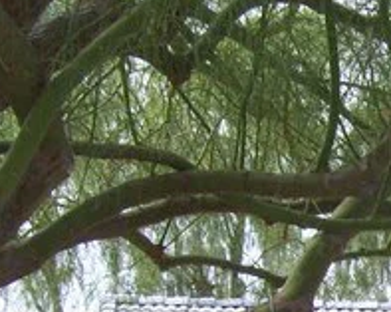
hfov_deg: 12.8
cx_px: 587
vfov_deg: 10.4
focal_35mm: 143
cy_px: 467
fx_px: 1652
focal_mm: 6
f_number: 2.7
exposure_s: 1/320
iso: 80
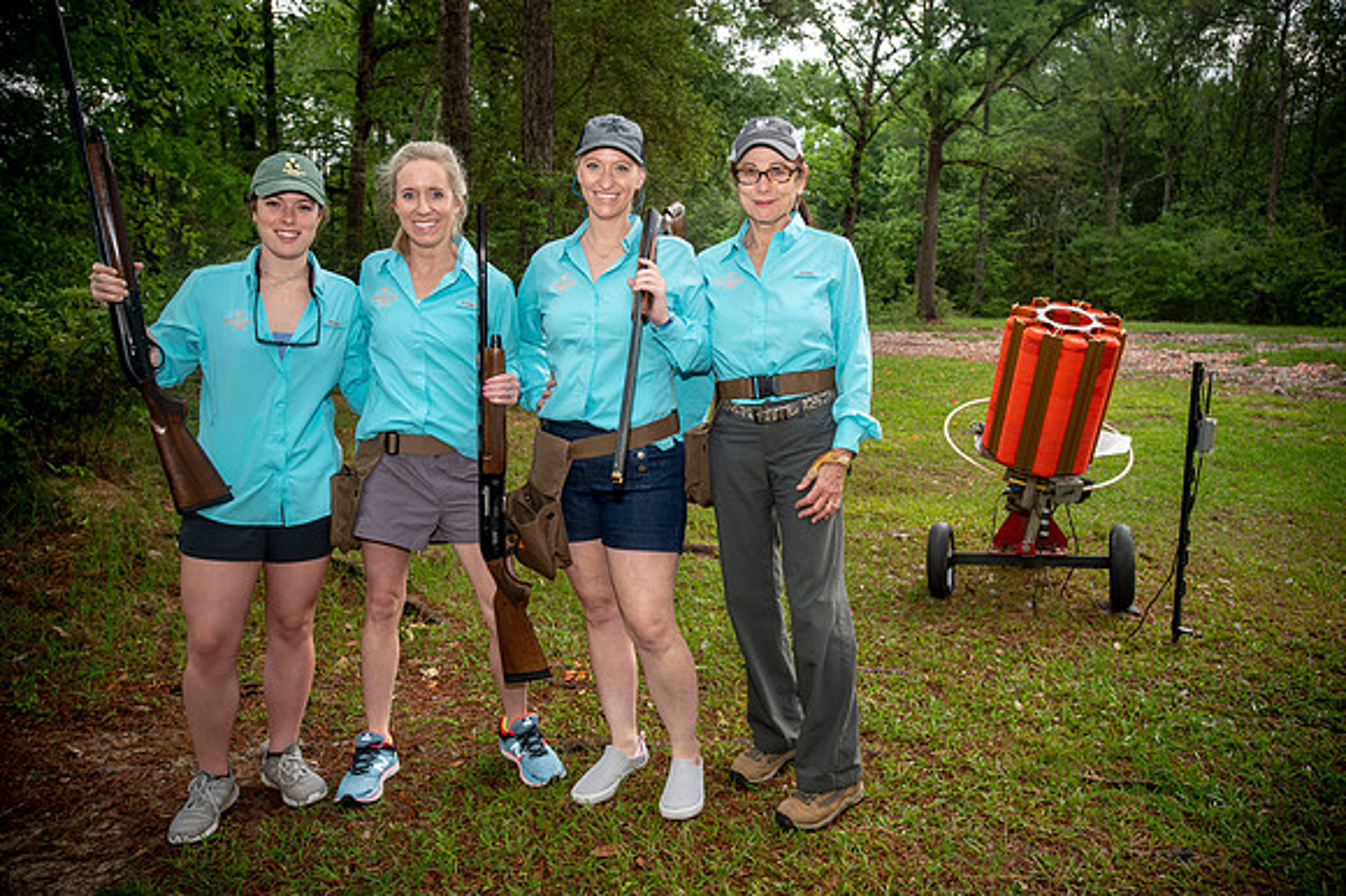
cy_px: 448
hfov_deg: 65.5
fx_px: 1046
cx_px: 673
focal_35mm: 28
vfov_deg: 46.4
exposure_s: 1/250
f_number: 5.6
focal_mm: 28
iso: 800
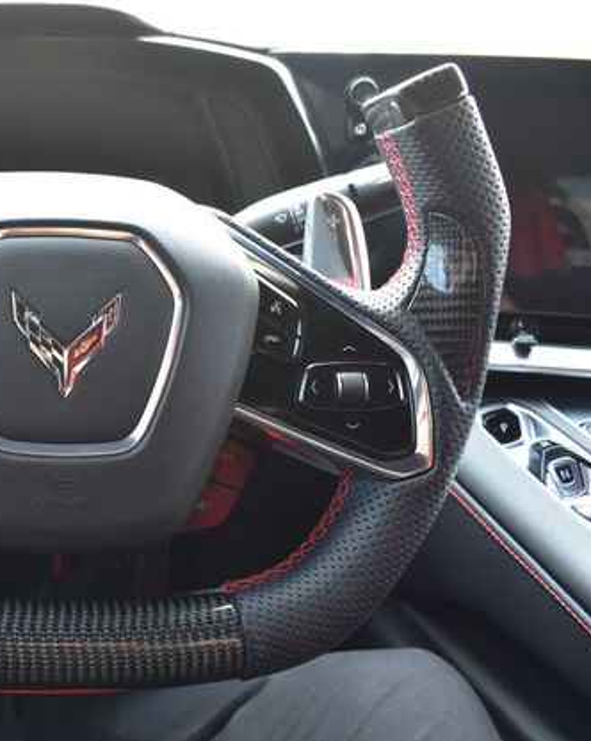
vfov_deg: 46.9
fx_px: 854
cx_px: 30
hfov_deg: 35.3
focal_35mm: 39
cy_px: 363
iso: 400
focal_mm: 18
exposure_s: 1/20
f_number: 6.3
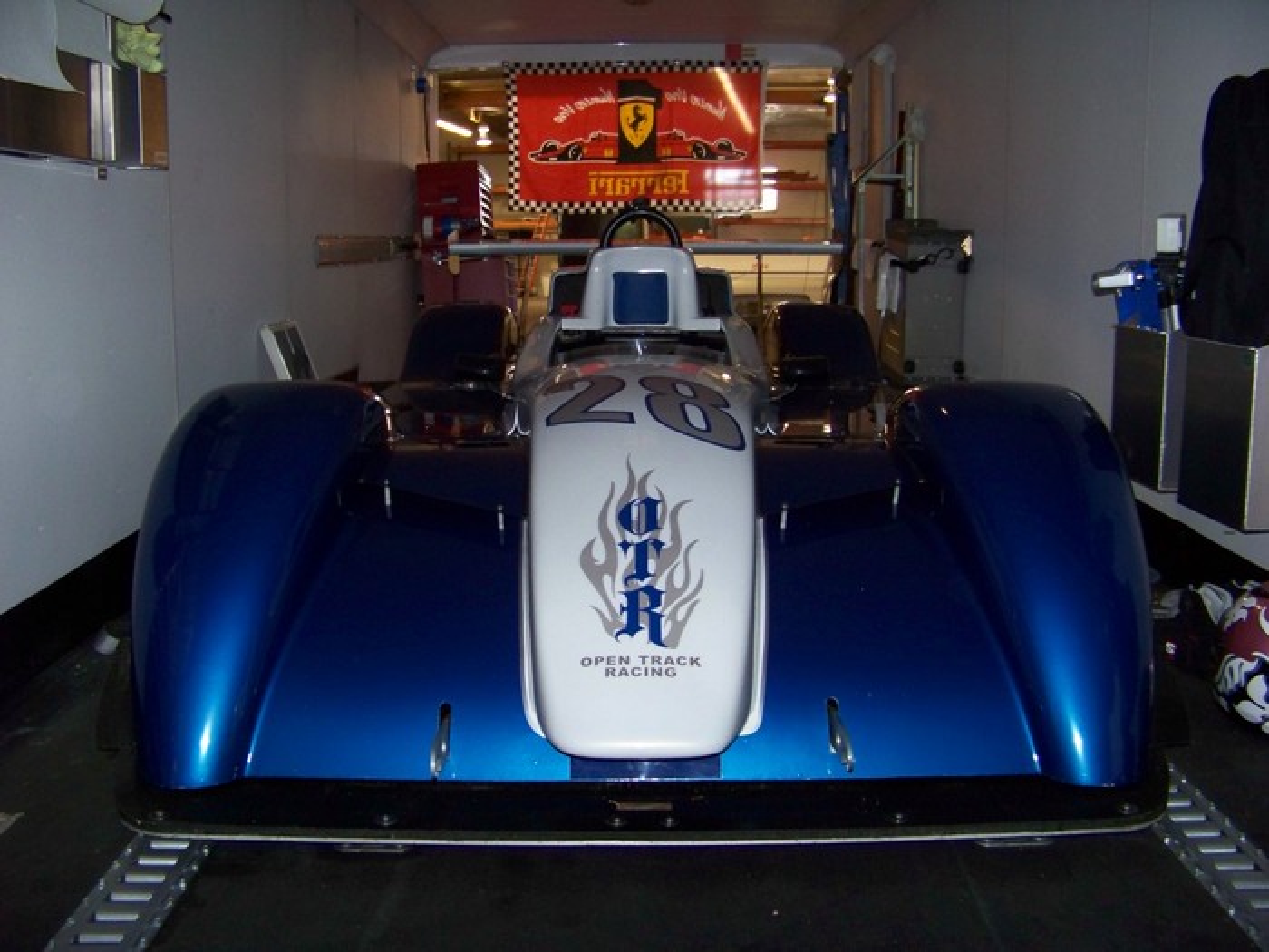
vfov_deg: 39.7
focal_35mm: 36
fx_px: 1320
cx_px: 634
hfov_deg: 51.4
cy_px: 476
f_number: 2.8
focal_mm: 5.85
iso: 200
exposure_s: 1/30
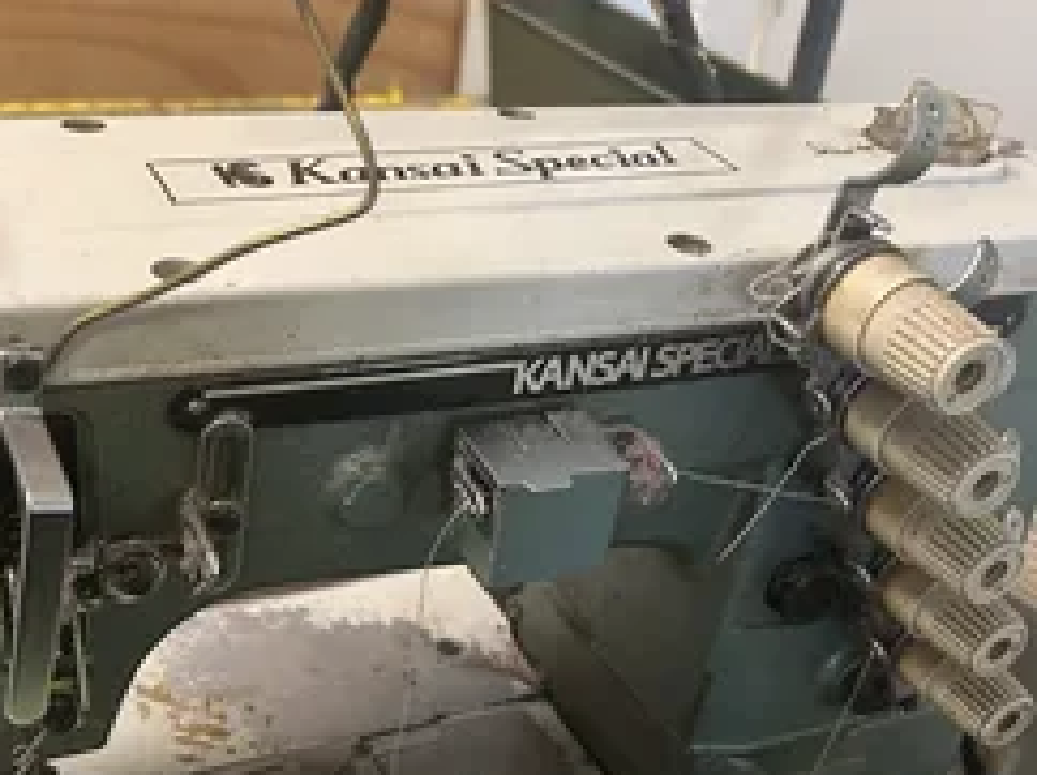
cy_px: 625
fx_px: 1287
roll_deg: -6.8
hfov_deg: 43.7
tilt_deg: -36.1
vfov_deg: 32.6
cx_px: 420
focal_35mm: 43
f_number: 1.5
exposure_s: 1/60
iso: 400
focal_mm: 5.7
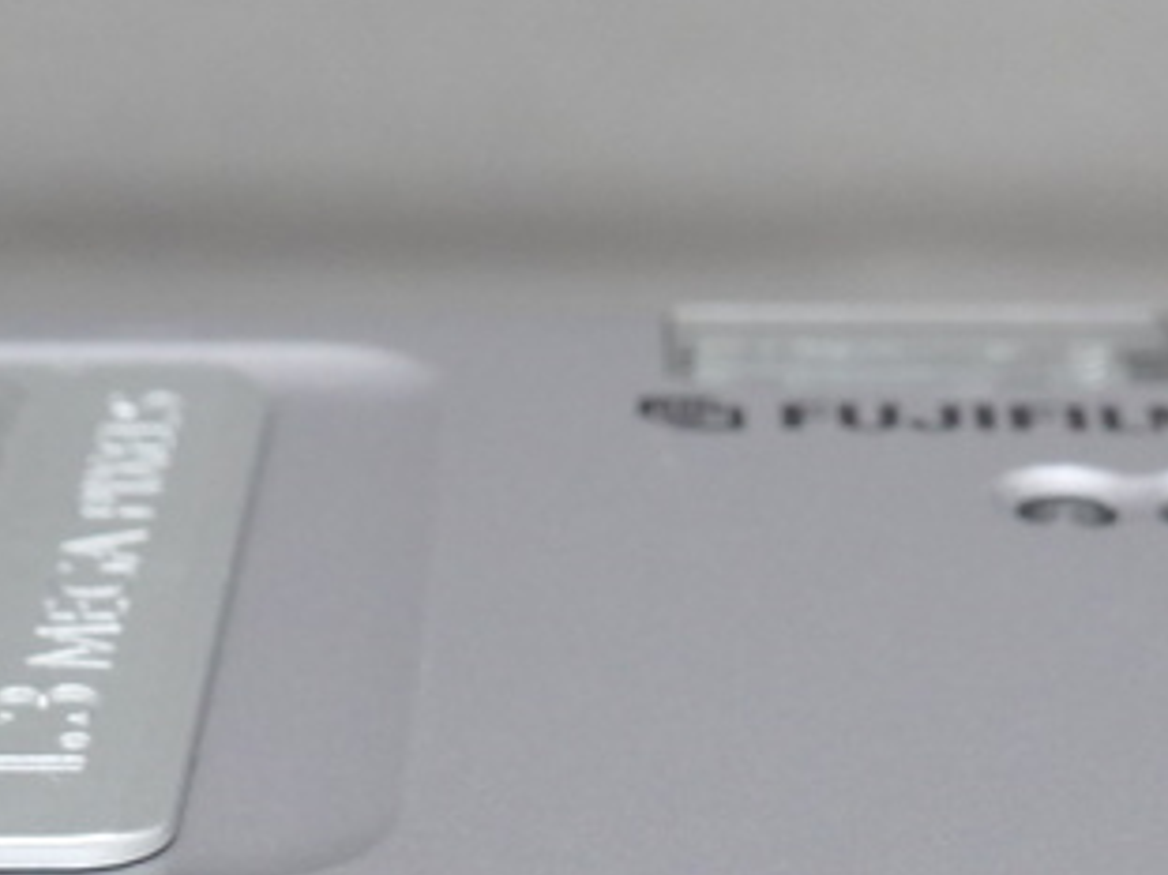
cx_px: 721
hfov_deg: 15.2
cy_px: 1145
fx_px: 4385
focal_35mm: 130
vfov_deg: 11.1
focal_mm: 13.03
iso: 800
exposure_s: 1/40
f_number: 5.6
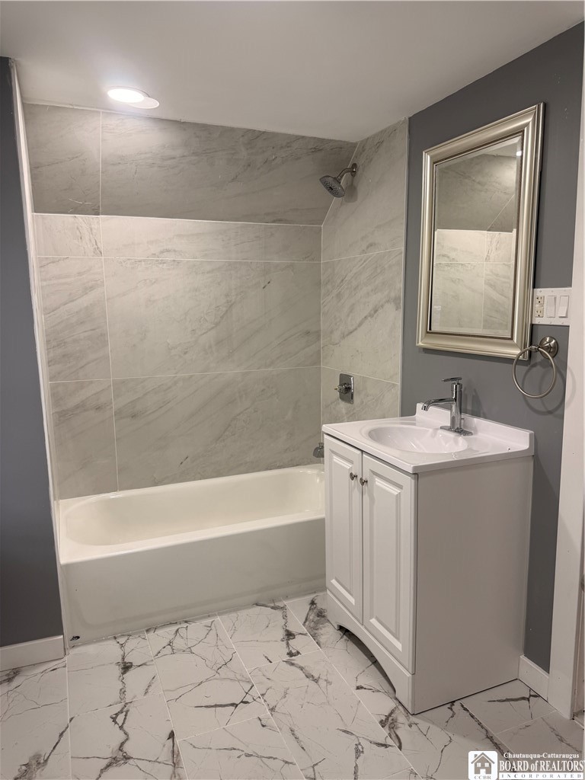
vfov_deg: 71.6
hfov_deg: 56.8
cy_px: 390
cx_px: 292
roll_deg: +0.6
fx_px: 541
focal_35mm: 24
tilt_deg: -8.5
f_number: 1.78
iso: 125
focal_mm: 6.76
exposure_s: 1/120
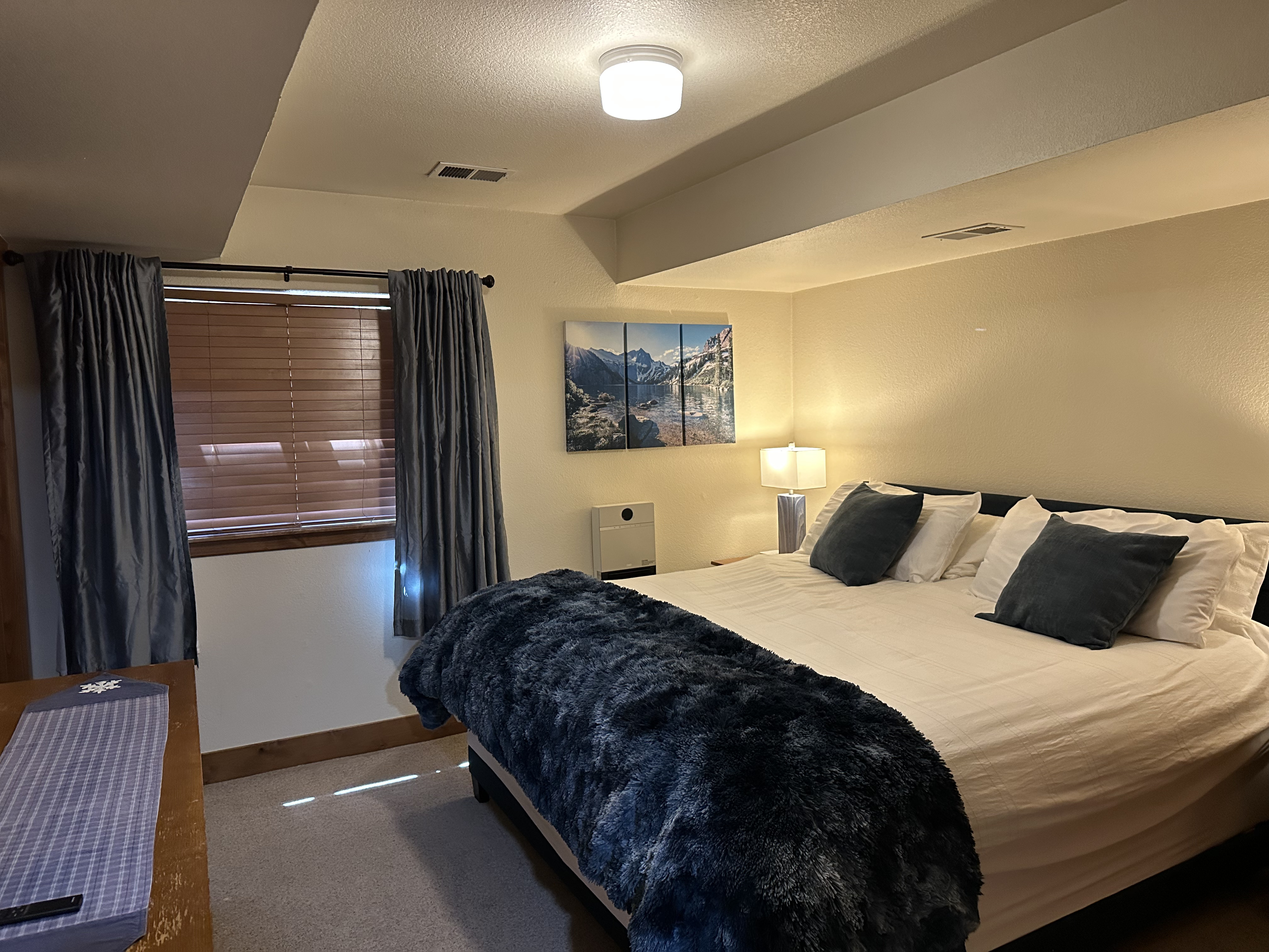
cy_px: 476
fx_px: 880
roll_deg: +1.3
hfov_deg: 71.6
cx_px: 634
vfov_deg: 56.8
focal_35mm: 24
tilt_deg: -6.1
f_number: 1.78
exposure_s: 1/60
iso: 640
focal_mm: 6.86
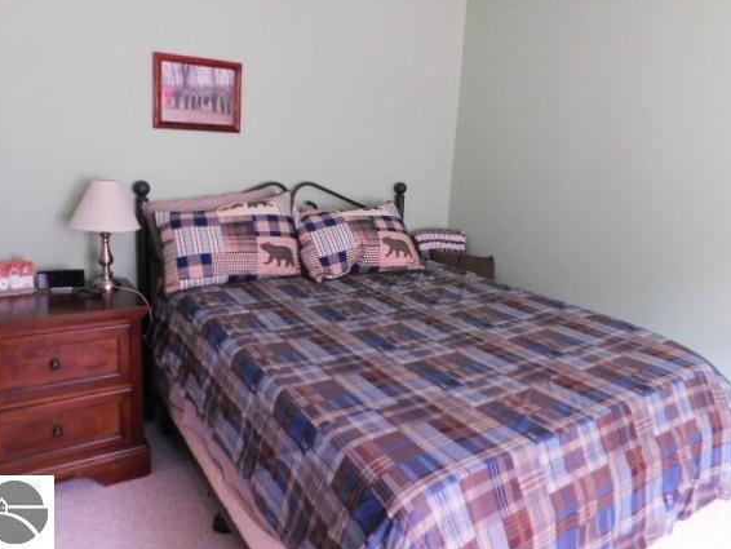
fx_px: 549
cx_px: 384
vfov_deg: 53.0
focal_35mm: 26
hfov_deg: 67.2
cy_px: 242
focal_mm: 4
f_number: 3
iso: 800
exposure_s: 1/8
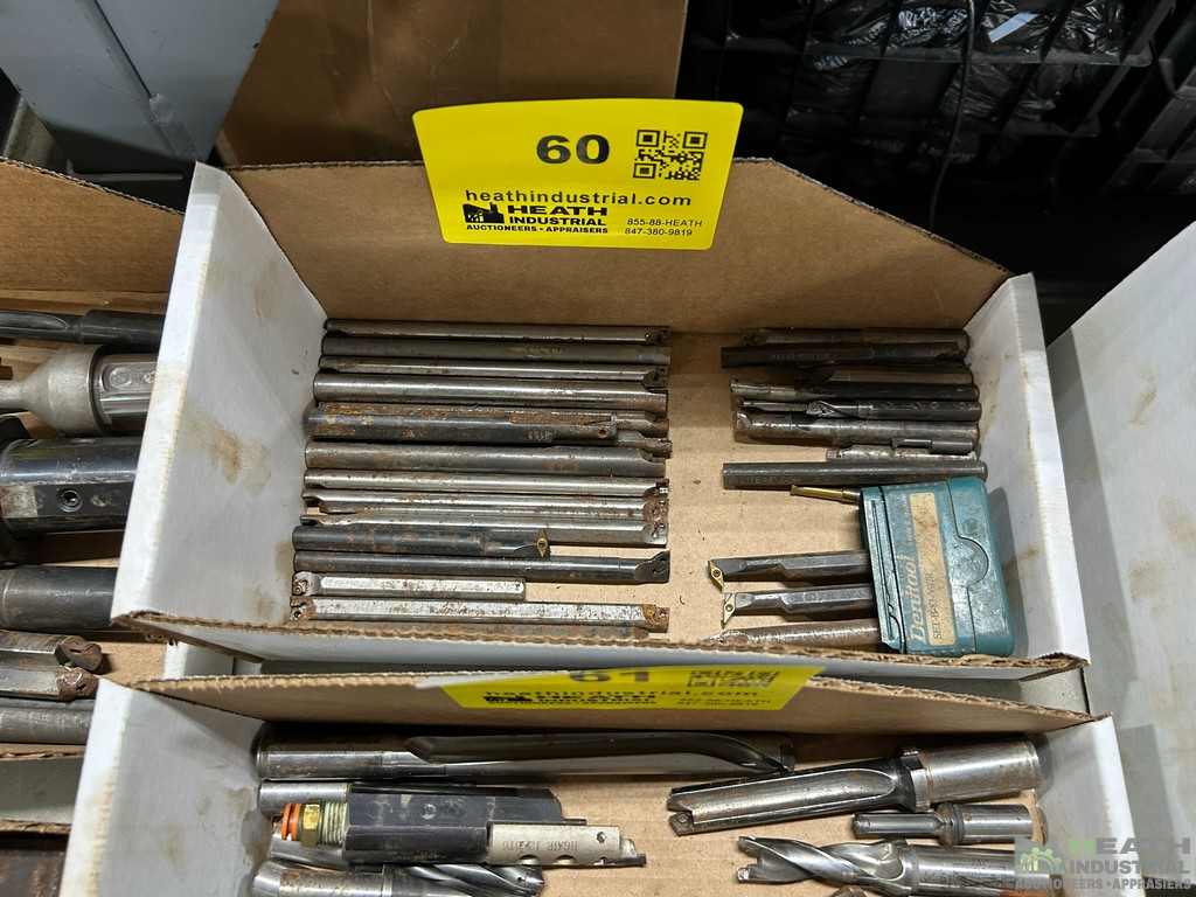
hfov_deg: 67.3
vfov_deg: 53.1
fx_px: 898
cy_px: 448
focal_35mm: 26
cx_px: 598
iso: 160
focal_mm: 5.7
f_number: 1.5
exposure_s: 1/60
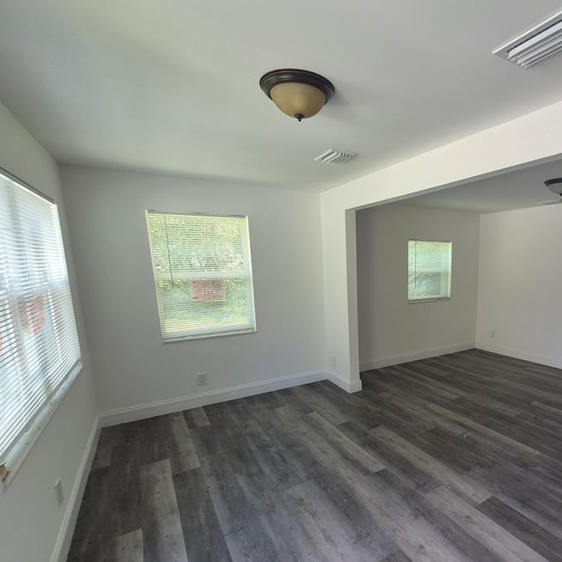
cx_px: 392
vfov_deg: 80.3
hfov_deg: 77.1
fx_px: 331
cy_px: 319
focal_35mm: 18
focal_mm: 1.74
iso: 50
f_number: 2.2
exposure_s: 1/60
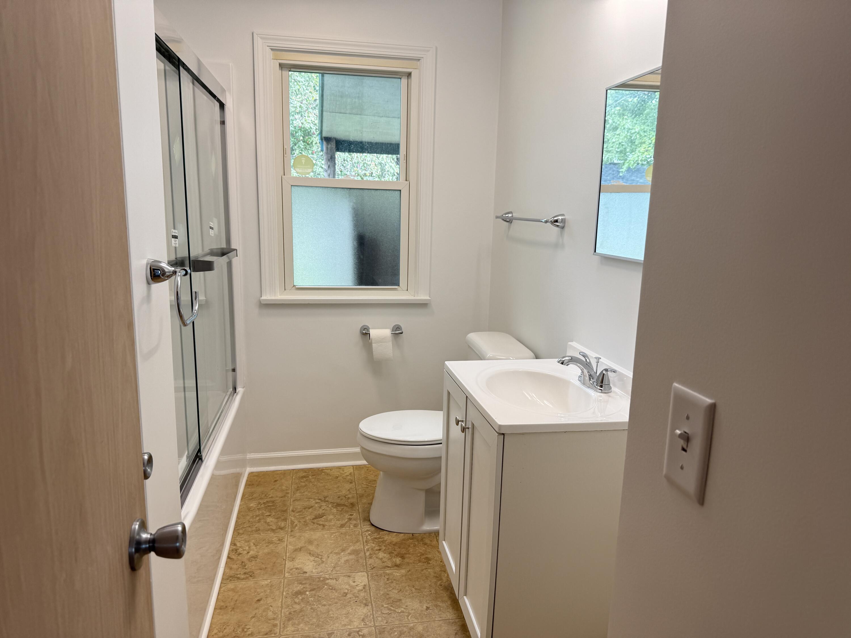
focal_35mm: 24
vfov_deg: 56.8
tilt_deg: -11.2
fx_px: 590
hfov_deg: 71.6
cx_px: 426
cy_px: 319
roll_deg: -1.5
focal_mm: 6.76
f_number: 1.78
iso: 64
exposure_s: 1/172
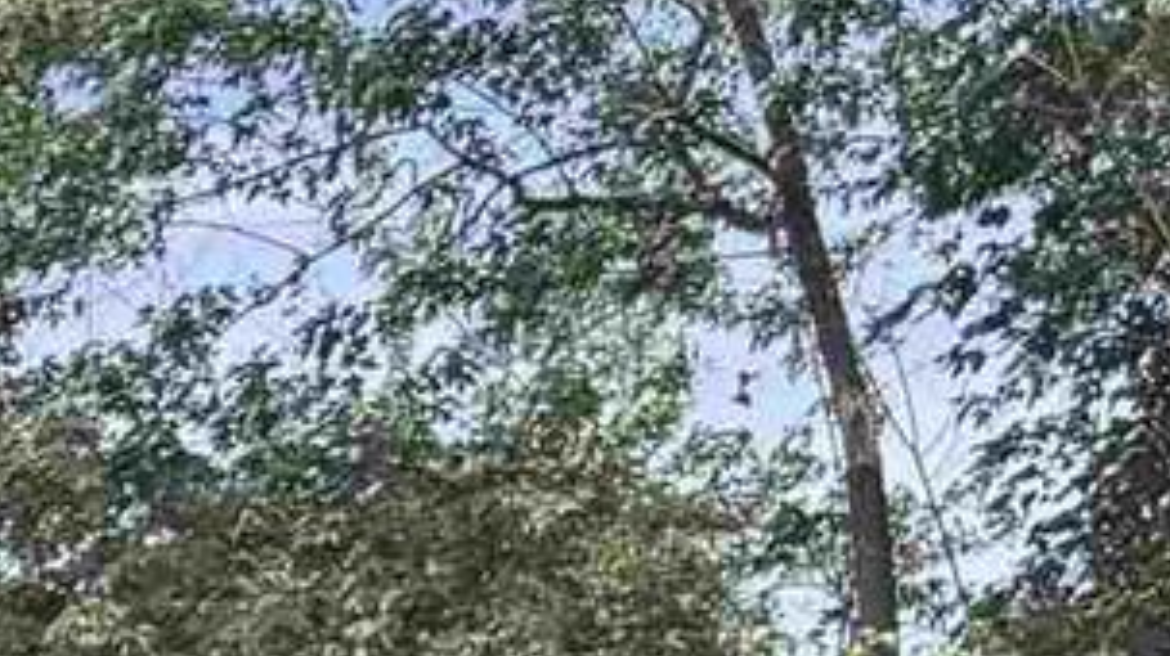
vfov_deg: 6.5
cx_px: -2120
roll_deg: +1.5
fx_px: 5488
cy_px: 1528
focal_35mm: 177
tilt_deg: +6.9
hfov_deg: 9.8
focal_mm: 6.76
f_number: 1.78
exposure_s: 1/1585
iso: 80
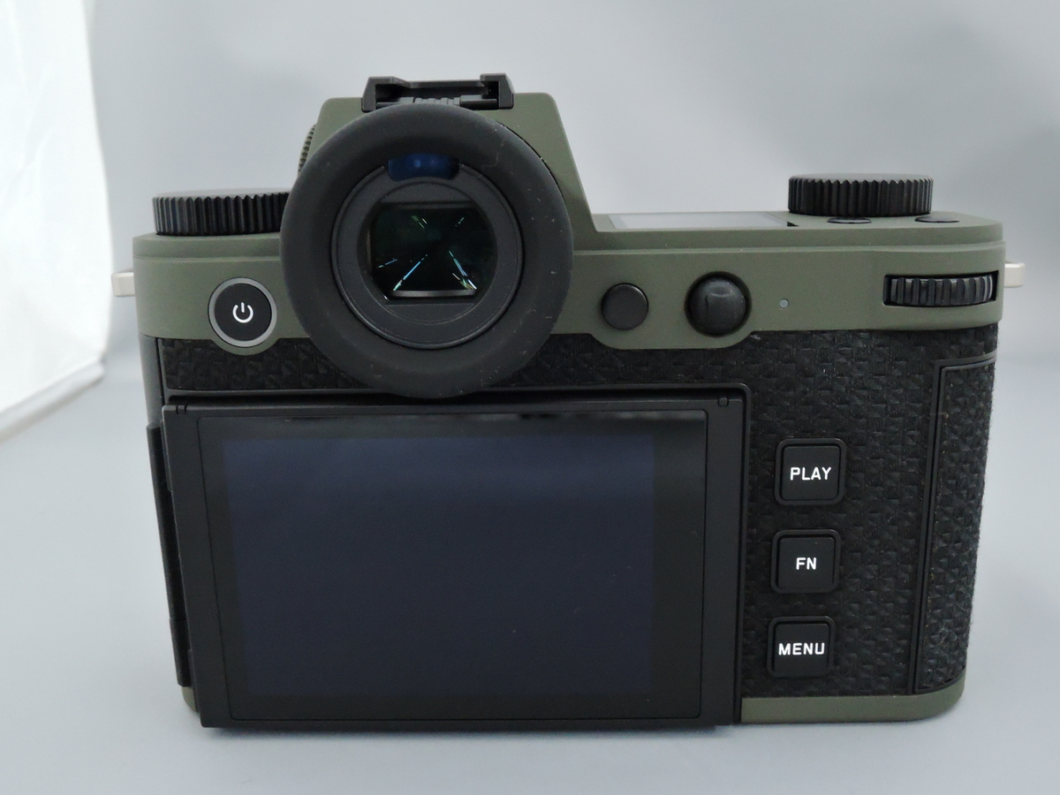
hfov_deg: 52.6
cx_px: 530
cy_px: 398
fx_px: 1072
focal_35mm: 35
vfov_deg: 40.7
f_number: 5
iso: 1600
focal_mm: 7.5
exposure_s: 1/125
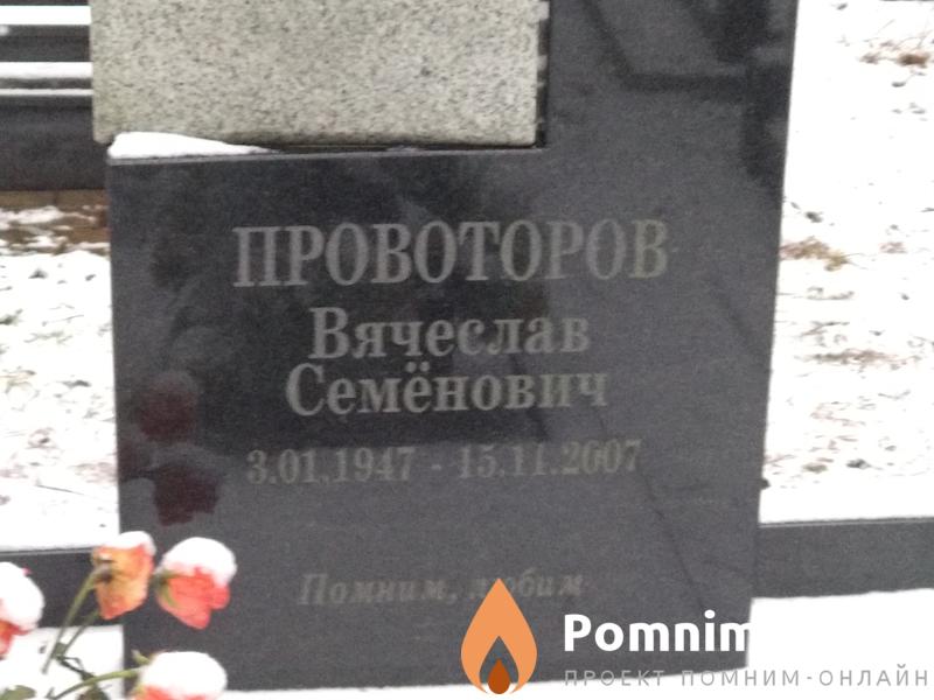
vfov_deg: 28.0
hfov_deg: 36.8
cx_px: 467
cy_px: 350
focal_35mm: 52
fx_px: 1403
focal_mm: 5.99
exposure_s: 1/30
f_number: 2.6
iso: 800
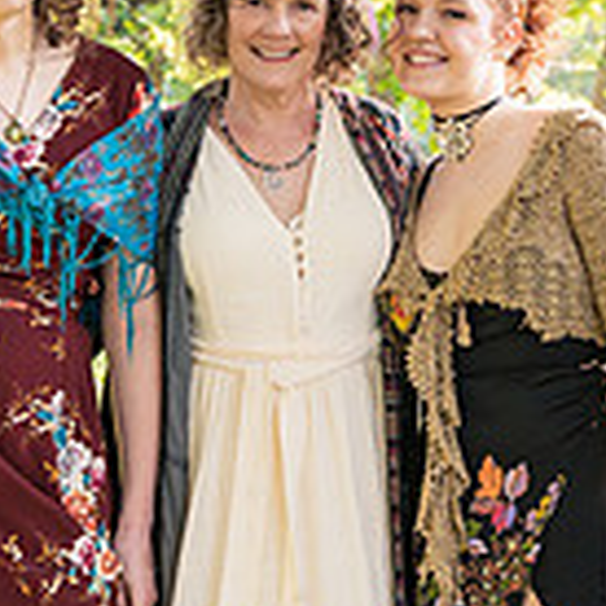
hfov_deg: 13.9
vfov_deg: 13.9
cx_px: 252
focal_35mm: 125
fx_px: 2476
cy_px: 255
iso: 1000
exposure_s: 1/320
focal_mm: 45
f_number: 5
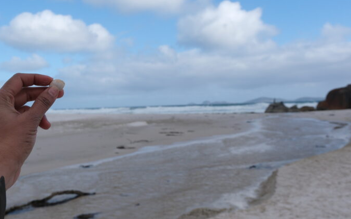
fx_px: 354
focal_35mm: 37
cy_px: 87
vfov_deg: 34.3
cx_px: 121
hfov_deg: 51.9
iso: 400
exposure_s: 1/1700
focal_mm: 16
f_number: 5.6
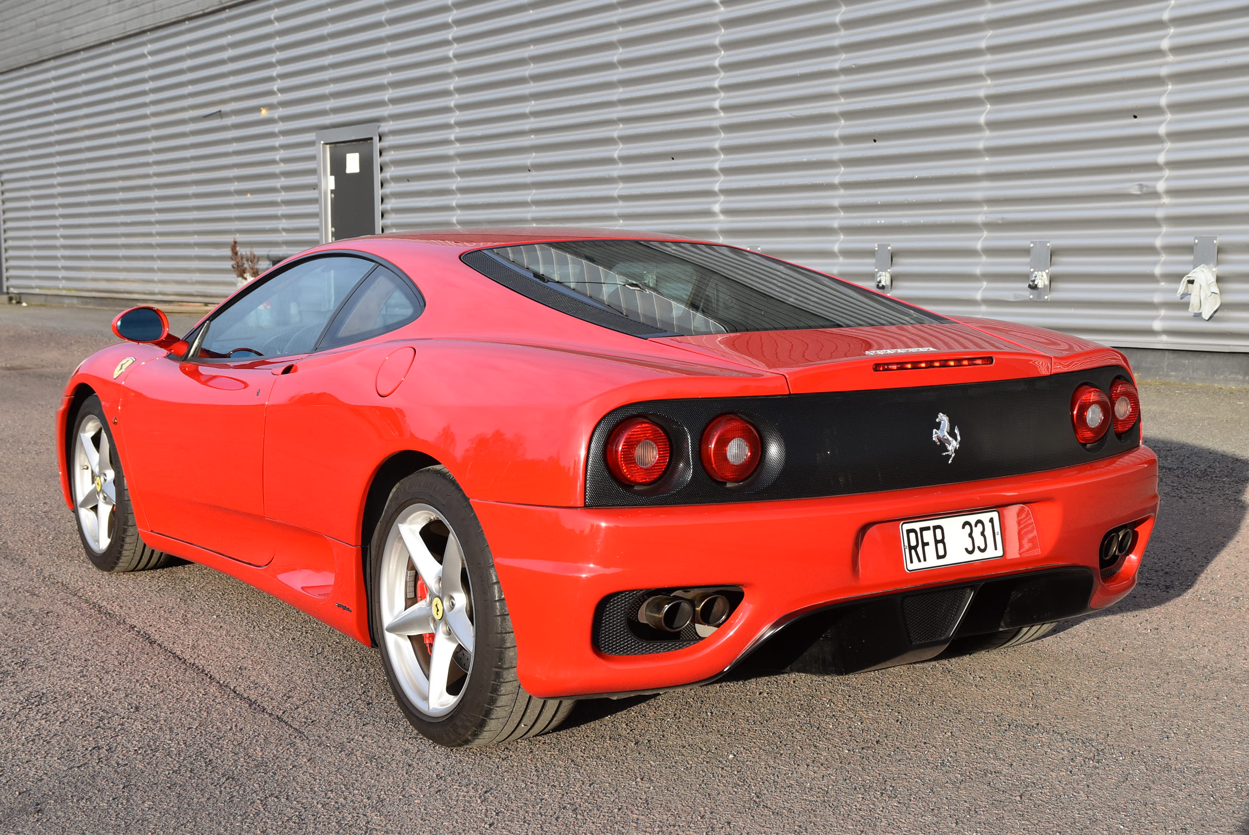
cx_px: 624
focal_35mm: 51
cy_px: 418
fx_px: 1771
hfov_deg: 38.9
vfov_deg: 26.5
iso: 400
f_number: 7.1
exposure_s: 1/200
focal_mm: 34
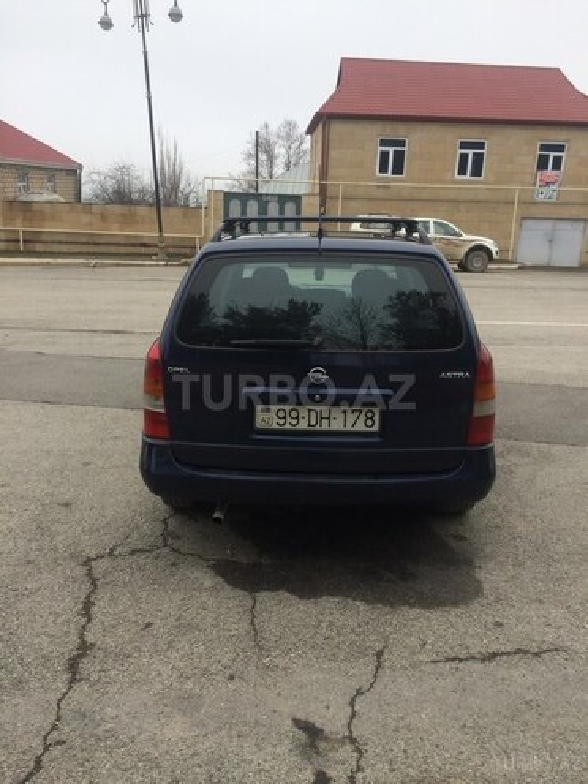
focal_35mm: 29
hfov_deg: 48.2
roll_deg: -2.6
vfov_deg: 61.7
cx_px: 294
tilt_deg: -18.5
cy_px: 392
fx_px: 657
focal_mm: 4.15
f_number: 2.2
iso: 32
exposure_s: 1/311
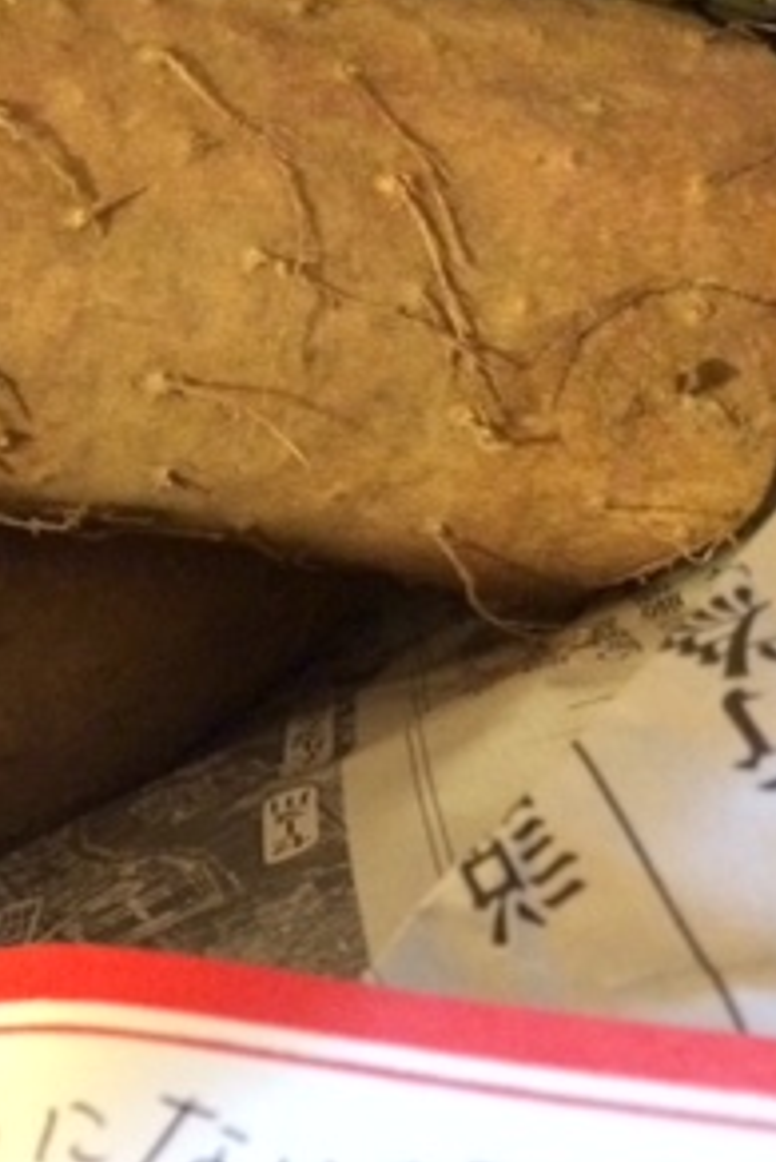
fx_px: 2131
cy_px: 593
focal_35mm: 66
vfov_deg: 30.5
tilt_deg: -51.4
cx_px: -199
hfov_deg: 19.2
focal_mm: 4.15
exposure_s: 1/15
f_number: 2.2
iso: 640
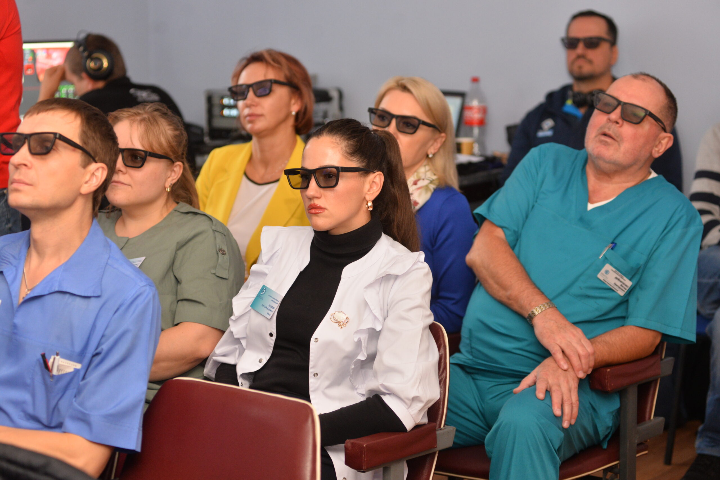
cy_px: 240
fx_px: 1600
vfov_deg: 17.1
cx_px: 360
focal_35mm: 80
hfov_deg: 25.4
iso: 1600
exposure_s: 1/60
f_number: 4
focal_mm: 80
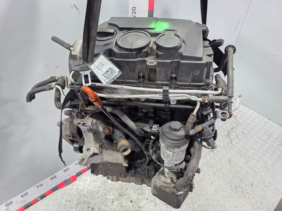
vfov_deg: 58.9
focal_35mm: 23
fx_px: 187
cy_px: 106
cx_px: 141
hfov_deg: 73.9
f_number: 1.7
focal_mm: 6.3
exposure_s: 1/100
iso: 250
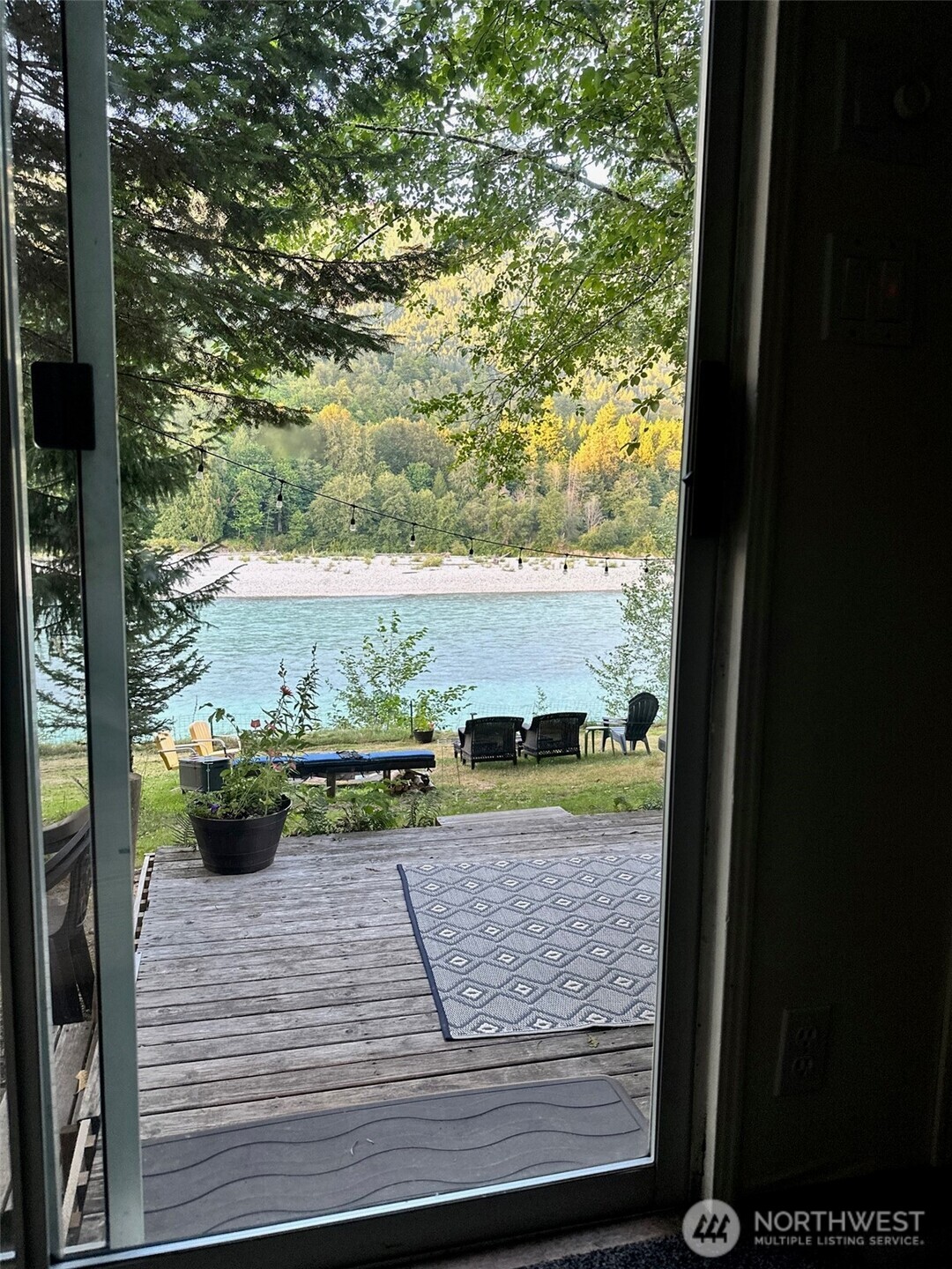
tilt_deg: -8.0
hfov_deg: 56.8
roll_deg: -0.2
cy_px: 634
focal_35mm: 24
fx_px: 880
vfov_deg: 71.6
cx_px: 476
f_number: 1.78
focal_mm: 6.86
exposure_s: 1/111
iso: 250
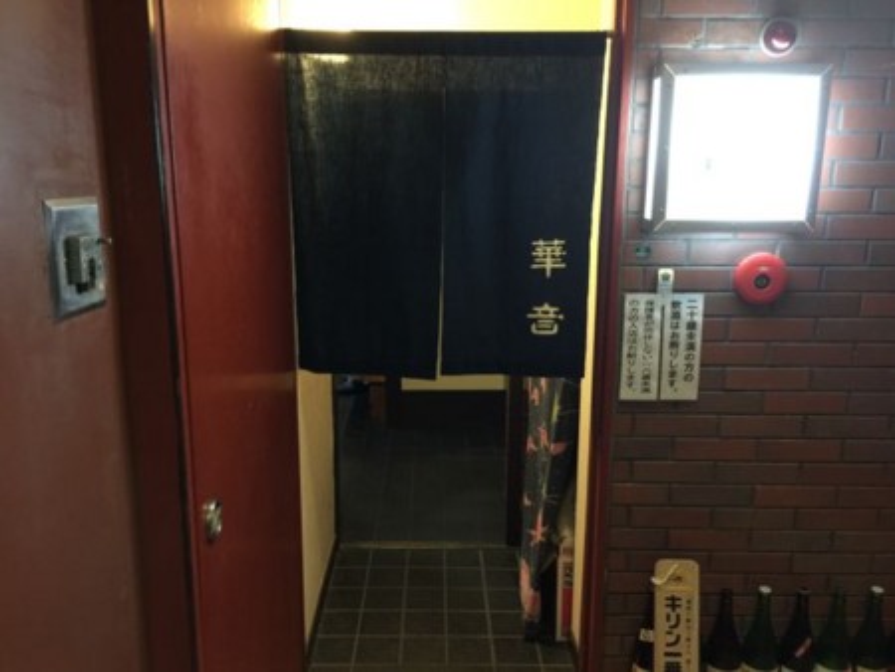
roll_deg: -1.6
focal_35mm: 29
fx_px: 750
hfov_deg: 61.6
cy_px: 336
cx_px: 448
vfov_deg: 48.3
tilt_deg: -11.7
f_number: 2.2
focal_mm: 4.15
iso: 64
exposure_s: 1/4
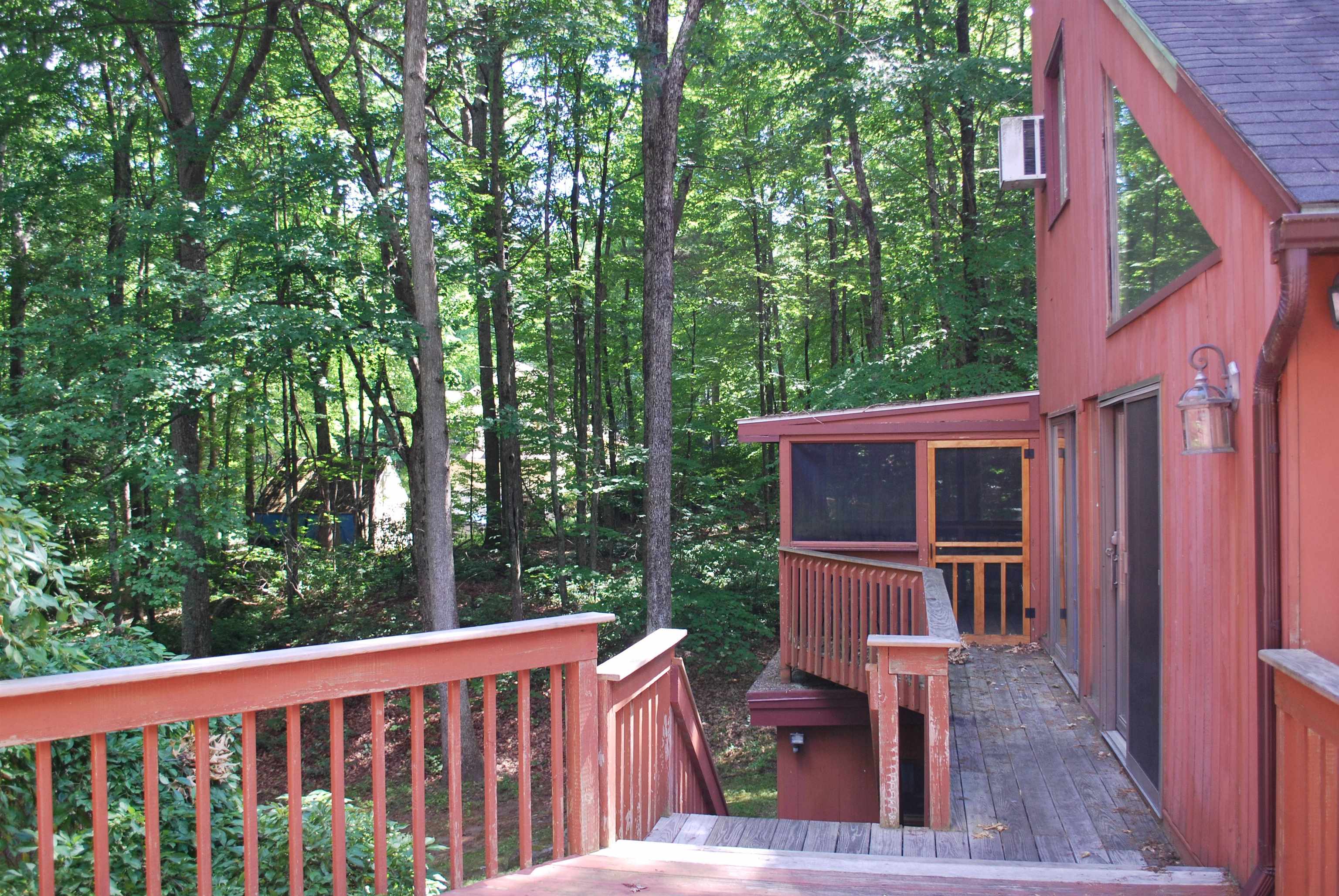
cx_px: 670
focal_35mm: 30
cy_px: 448
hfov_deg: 61.9
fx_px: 1117
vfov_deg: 43.7
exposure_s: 1/80
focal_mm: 20
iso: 200
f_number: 4.5
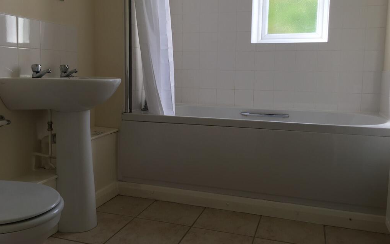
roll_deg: -1.6
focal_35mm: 31
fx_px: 330
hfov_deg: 61.2
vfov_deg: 40.5
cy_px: 104
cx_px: 196
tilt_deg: -5.8
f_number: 2.2
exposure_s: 1/50
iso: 32
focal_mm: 4.15
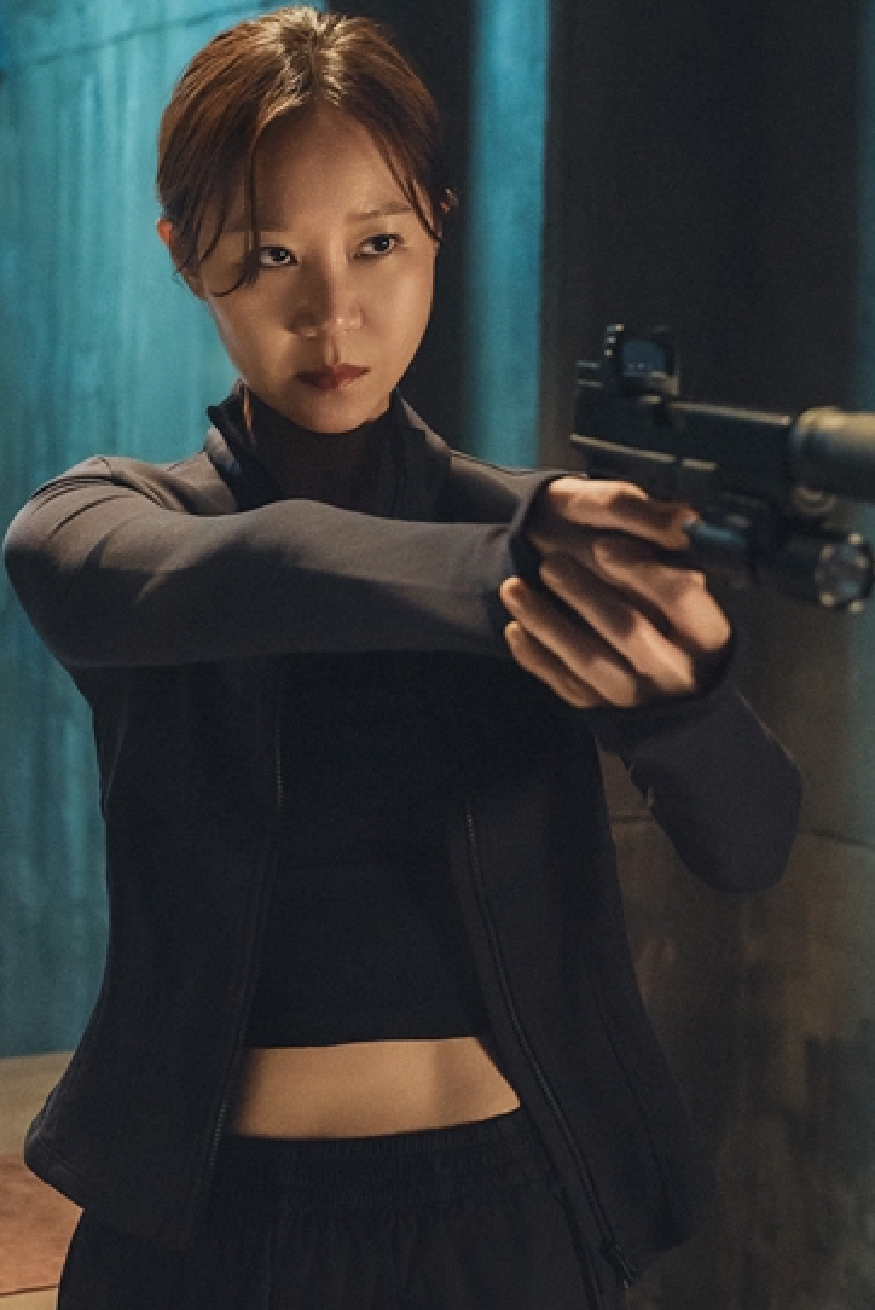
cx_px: 462
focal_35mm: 73
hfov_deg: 18.7
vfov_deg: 27.5
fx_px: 2658
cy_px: 408
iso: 4000
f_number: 4
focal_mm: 44
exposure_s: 1/125
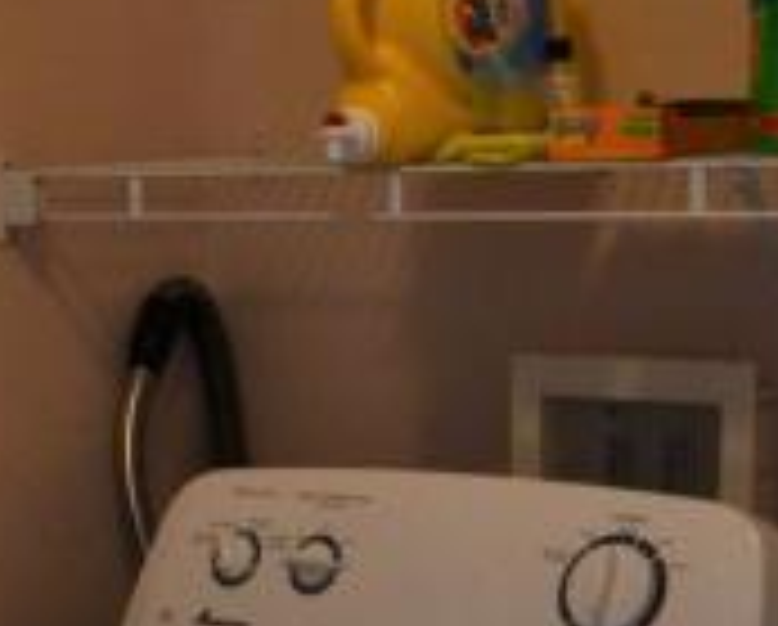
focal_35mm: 112
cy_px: 736
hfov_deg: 17.1
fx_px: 2583
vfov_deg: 13.4
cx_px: 319
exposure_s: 1/160
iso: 400
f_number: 3.5
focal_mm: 18
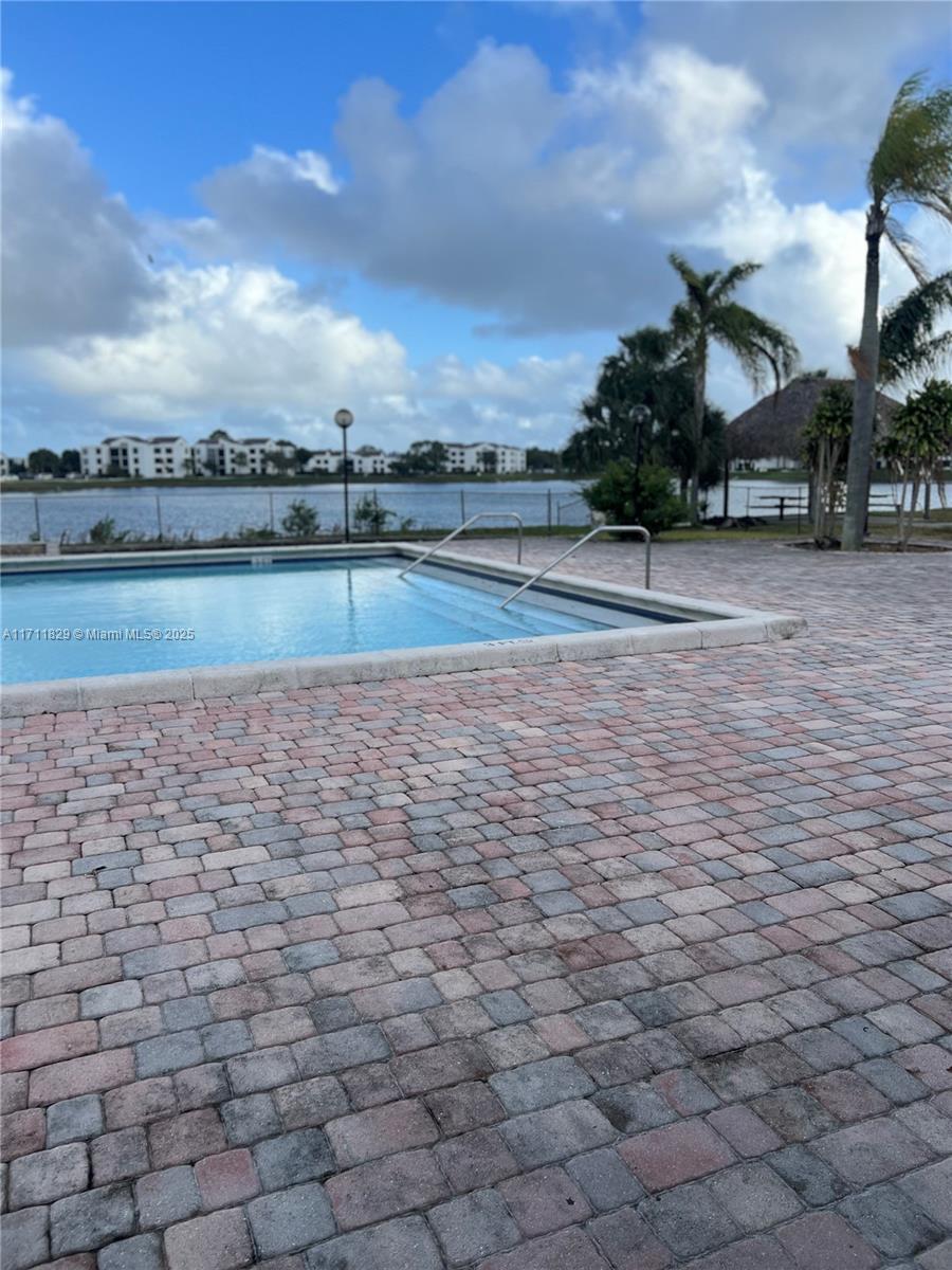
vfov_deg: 67.3
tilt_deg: -9.6
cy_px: 635
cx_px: 476
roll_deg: -0.9
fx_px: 953
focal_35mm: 26
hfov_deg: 53.1
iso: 50
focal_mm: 5.7
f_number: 1.5
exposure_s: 1/2513
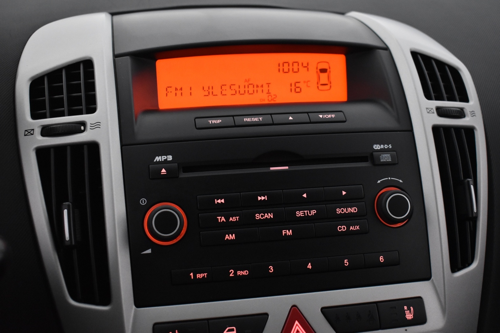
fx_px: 667
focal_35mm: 48
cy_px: 166
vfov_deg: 28.1
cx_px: 250
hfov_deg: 41.1
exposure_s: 1/50
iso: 2500
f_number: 4.5
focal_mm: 32
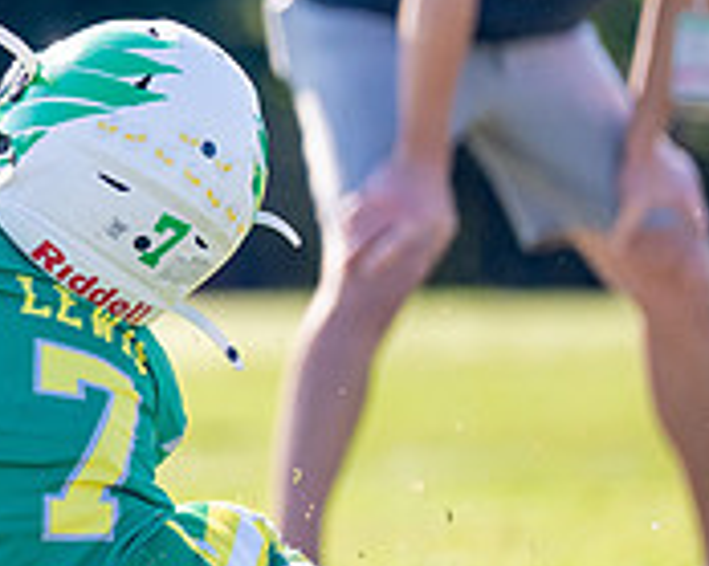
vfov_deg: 1.8
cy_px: 109
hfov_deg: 2.3
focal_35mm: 859
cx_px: -294
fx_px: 18015
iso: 250
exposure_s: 1/2500
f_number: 2.8
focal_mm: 200
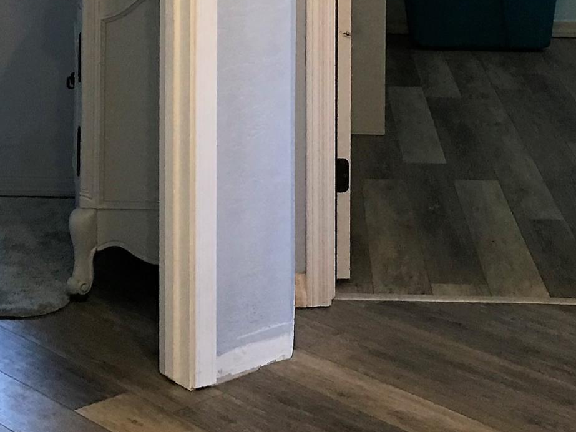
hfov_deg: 21.5
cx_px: 247
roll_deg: -0.6
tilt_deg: -4.1
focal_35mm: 91
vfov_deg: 15.6
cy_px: -96
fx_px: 1514
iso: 40
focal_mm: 3.99
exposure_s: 1/30
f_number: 1.8
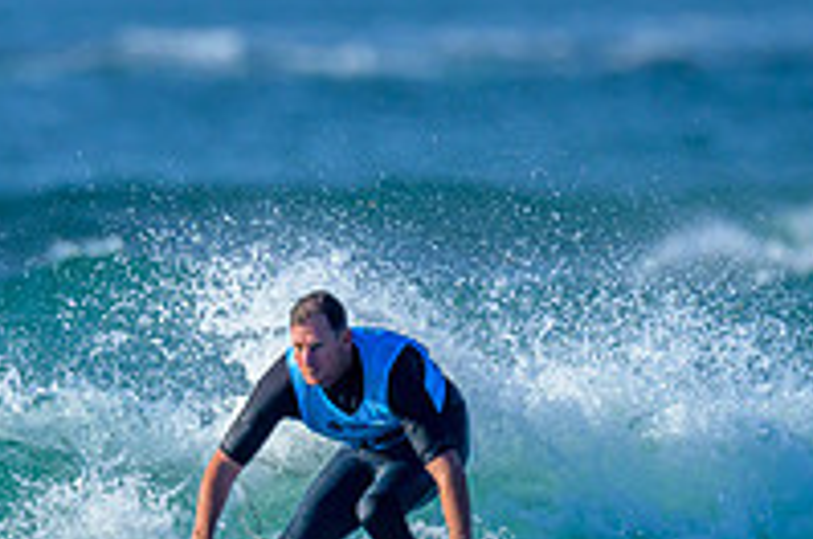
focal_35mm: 3213
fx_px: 72443
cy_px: 644
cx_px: 28
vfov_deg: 0.4
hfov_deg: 0.6
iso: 320
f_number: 6.3
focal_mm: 800
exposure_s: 1/2000
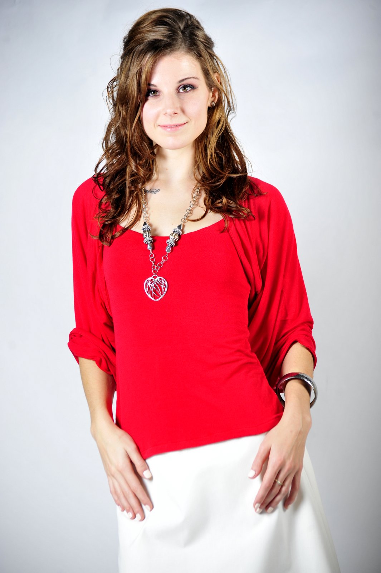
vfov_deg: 16.8
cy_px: 286
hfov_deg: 11.2
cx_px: 190
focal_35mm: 122
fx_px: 1939
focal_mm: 122
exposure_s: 1/200
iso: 400
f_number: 4.8
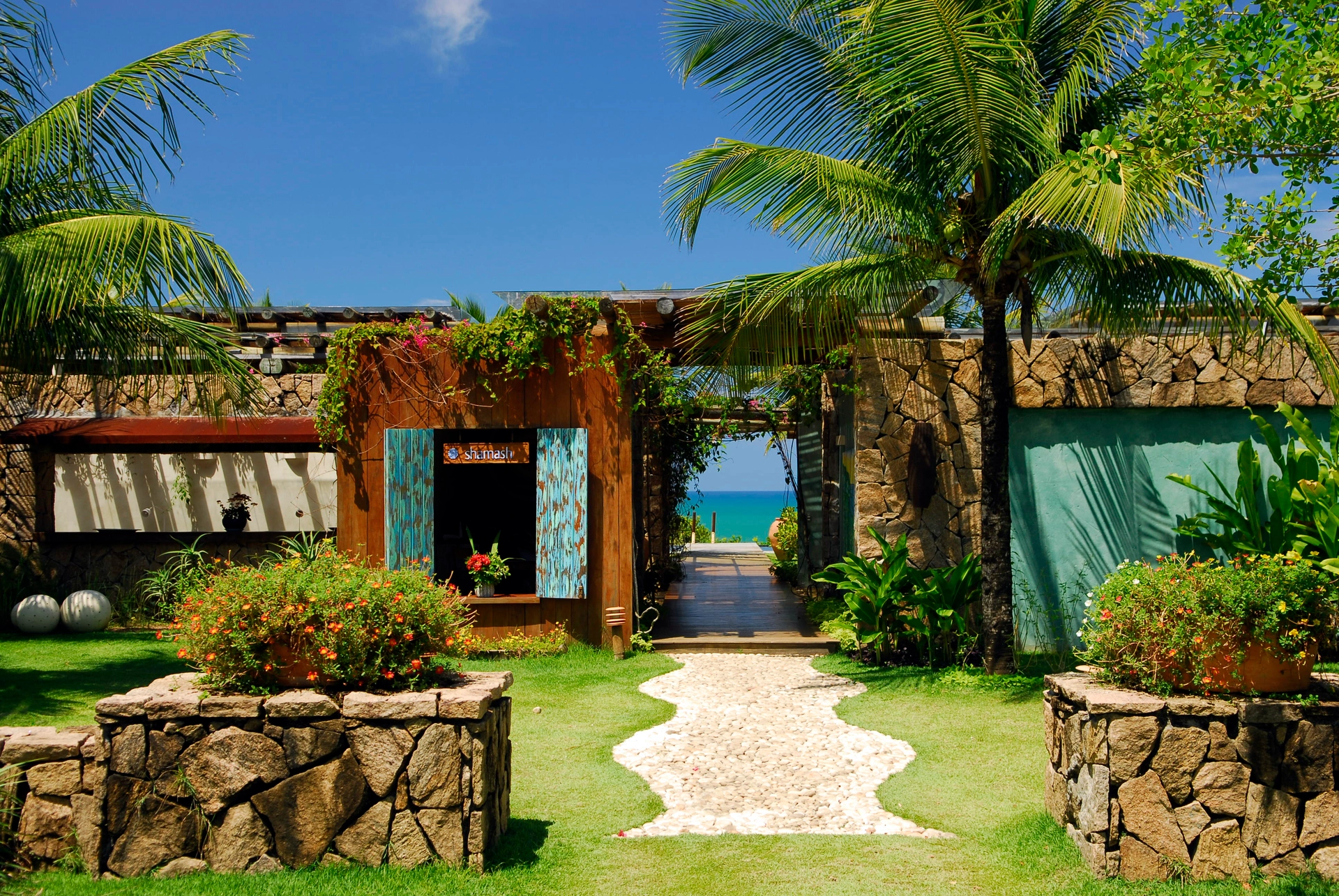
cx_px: 670
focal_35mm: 42
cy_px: 448
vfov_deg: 32.0
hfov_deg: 46.4
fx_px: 1564
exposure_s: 1/160
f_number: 4.5
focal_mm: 28
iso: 100
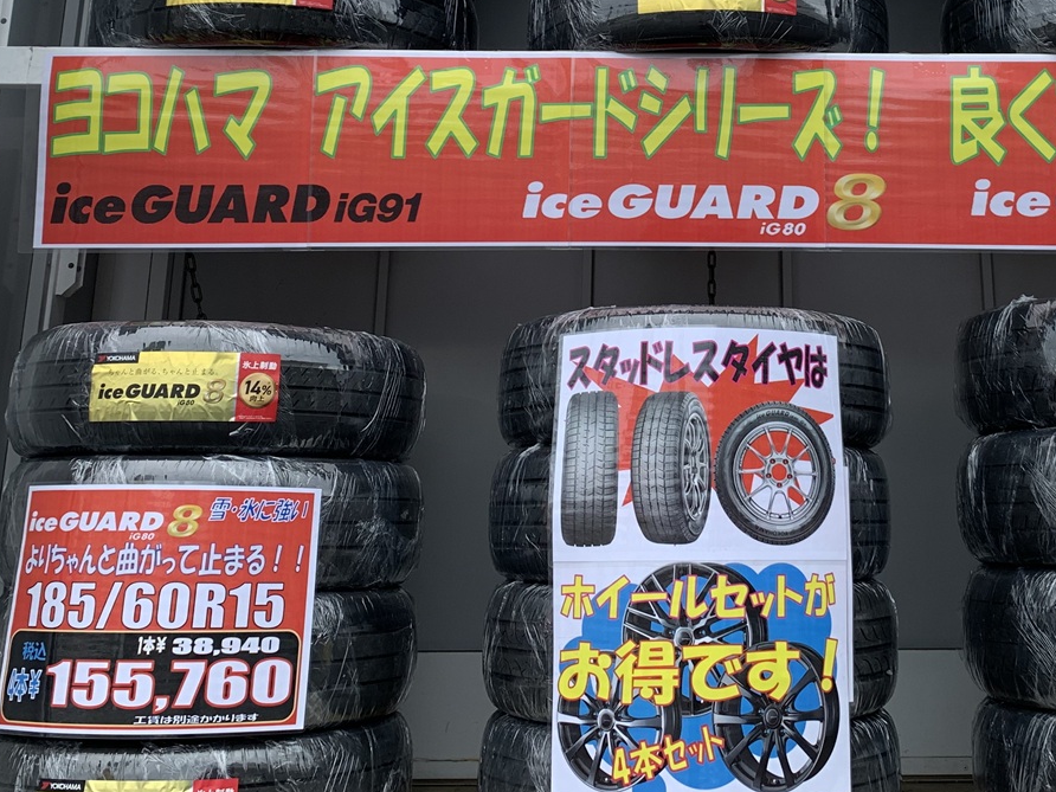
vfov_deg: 29.8
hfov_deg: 39.9
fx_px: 1434
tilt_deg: +17.2
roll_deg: +0.9
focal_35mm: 47
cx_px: 709
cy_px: 113
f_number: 1.8
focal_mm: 4.25
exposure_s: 1/601
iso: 25
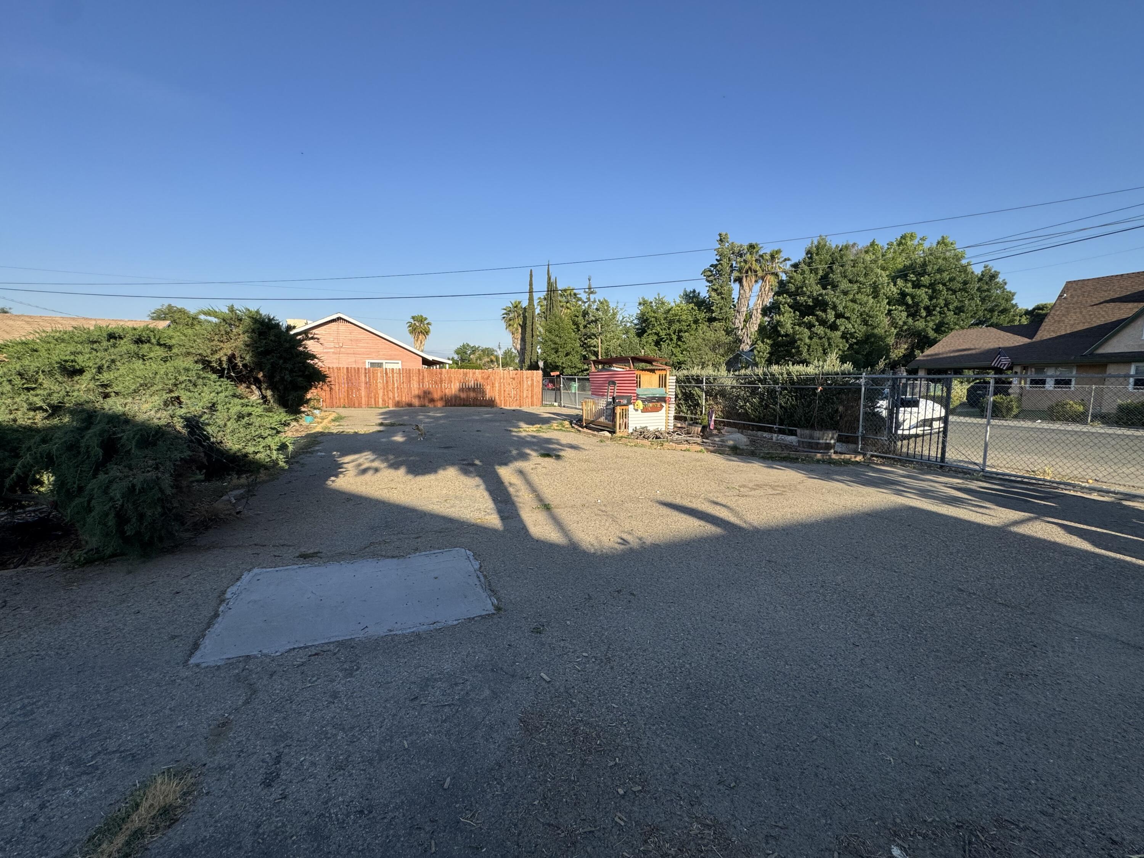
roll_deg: -0.7
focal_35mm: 14
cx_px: 572
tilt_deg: -6.1
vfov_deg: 85.7
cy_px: 429
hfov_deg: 102.1
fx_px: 463
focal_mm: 2.22
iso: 50
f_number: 2.2
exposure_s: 1/1256
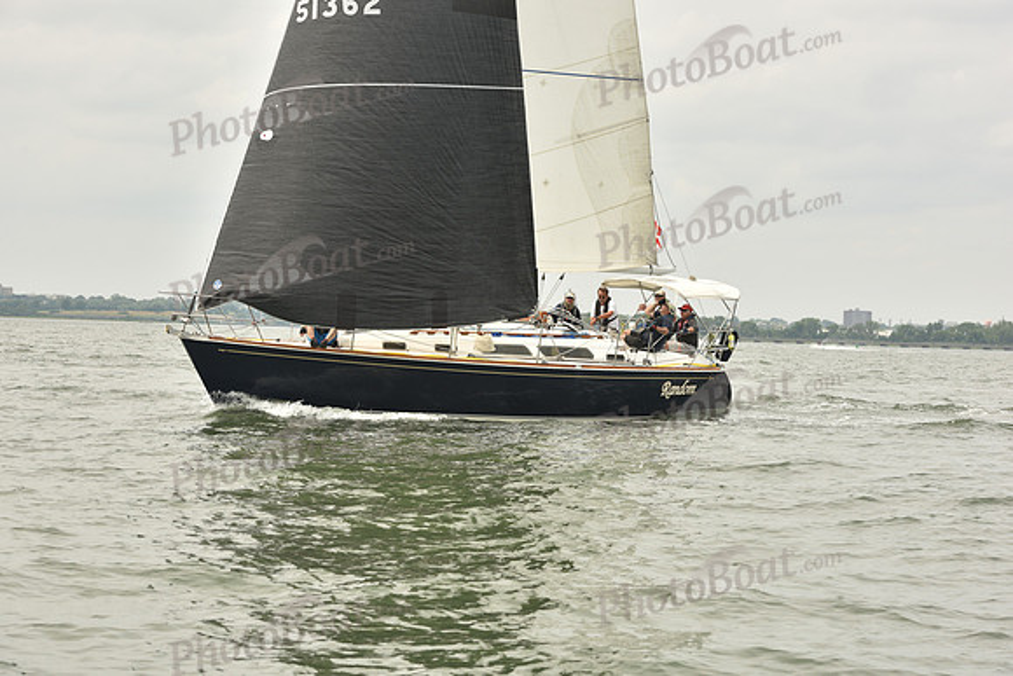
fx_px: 2533
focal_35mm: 90
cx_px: 506
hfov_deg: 22.6
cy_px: 338
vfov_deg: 15.2
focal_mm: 90
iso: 250
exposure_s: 1/640
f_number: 9
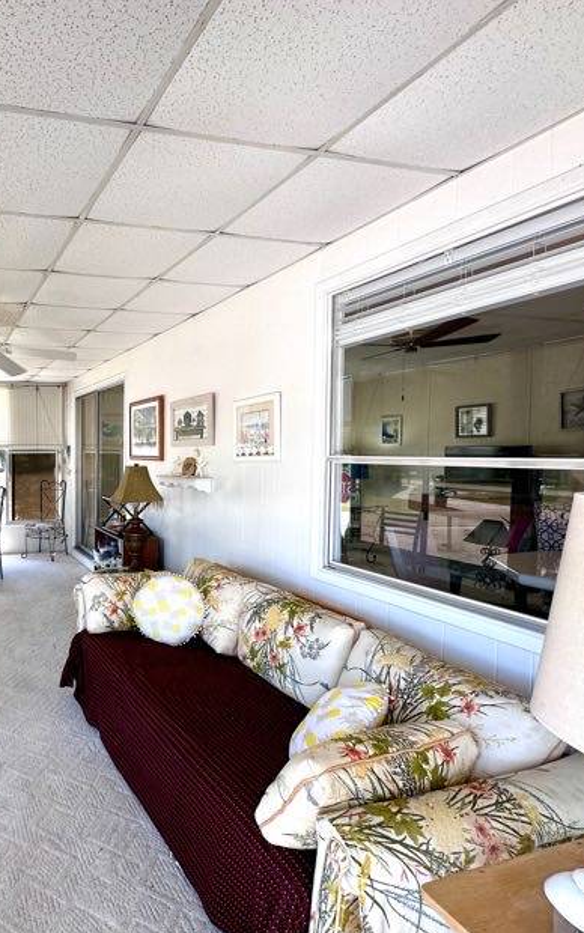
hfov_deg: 52.3
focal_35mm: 20
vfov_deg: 85.0
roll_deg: -0.3
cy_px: 470
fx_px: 509
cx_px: 56
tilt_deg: -2.1
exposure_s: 1/99
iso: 64
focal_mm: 2.22
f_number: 2.2
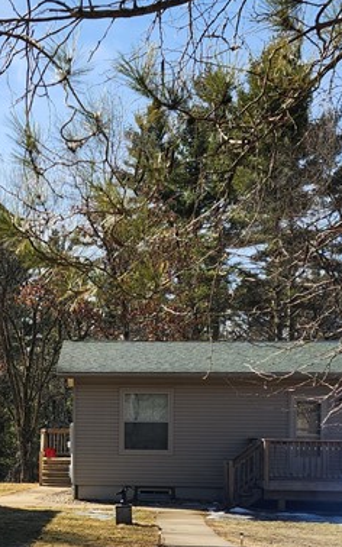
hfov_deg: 19.1
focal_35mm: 66
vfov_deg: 30.5
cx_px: -9
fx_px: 985
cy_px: 423
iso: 20
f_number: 1.8
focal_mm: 5.4
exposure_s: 1/1332
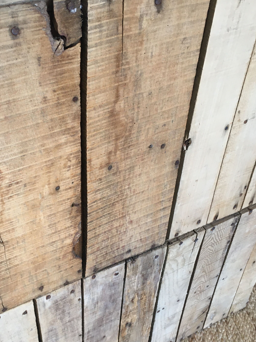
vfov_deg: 44.8
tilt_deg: -42.1
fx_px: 414
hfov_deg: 34.0
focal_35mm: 42
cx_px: 85
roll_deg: -1.3
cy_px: 181
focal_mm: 4.15
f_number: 2.2
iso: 80
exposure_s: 1/33
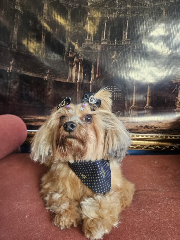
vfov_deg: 73.9
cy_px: 120
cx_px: 90
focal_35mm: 23
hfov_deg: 58.9
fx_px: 159
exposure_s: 1/359
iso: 320
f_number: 1.8
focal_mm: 5.4
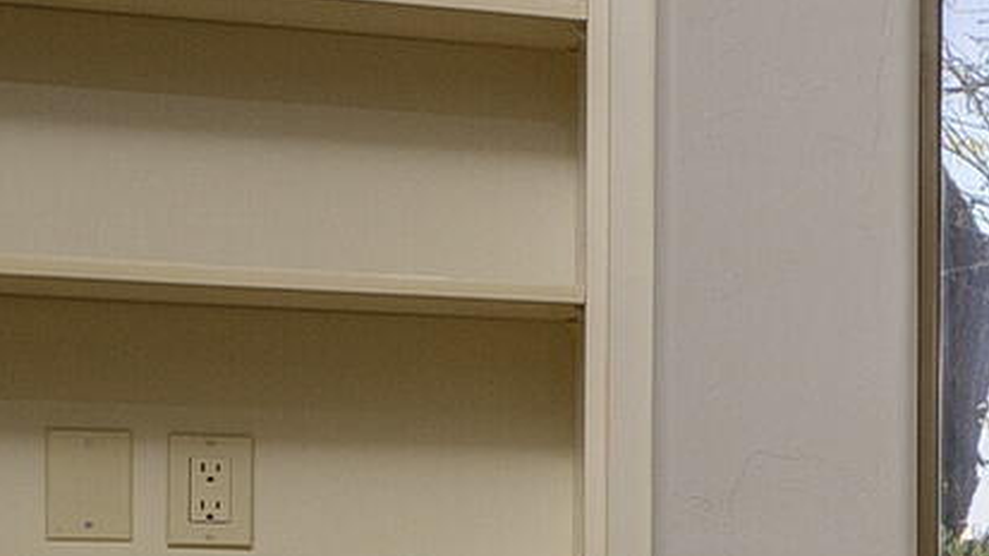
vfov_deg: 8.9
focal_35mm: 135
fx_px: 3539
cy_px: 642
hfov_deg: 10.4
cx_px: 3099
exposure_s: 1/100
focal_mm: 19
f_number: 7.1
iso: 200
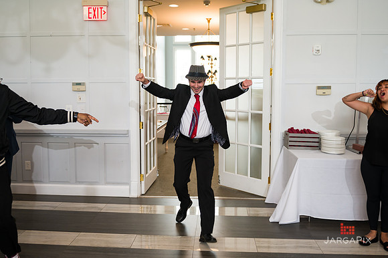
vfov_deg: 40.4
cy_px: 112
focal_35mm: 33
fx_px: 350
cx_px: 190
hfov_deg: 57.9
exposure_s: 1/200
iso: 400
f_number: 3.2
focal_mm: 27
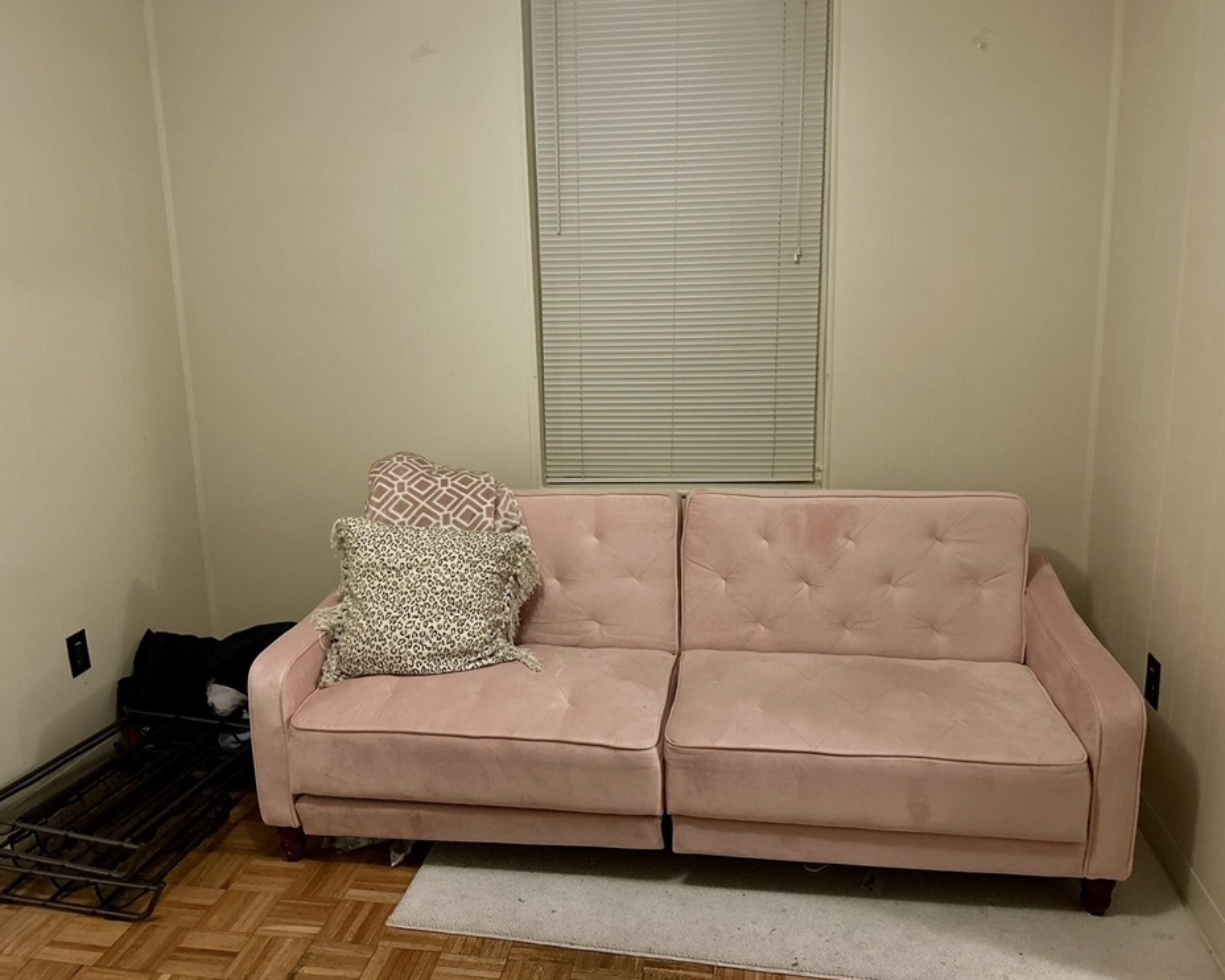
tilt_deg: -9.6
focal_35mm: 28
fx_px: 1015
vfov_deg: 51.5
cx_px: 597
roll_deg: +1.1
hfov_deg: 62.2
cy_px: 483
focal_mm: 5.7
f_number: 1.5
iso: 640
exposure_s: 1/30
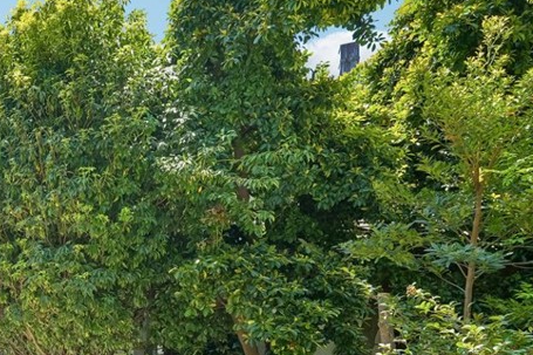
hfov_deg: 44.5
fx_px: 533
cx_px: -9
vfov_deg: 34.7
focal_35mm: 36
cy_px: 321
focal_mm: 16
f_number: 8
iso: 100
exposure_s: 1/45
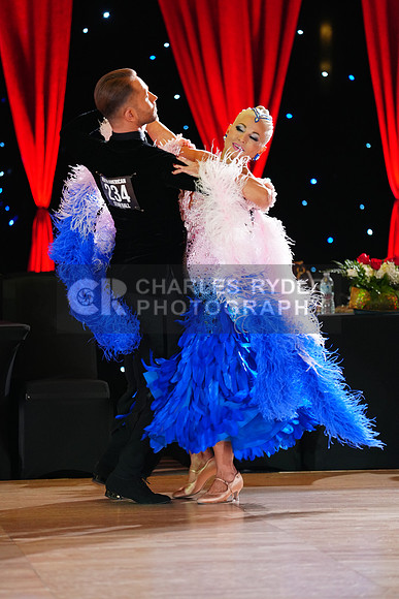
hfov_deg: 8.1
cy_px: 300
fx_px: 2824
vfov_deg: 12.1
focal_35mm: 170
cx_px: 200
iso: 2500
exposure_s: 1/320
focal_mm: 170
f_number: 2.8
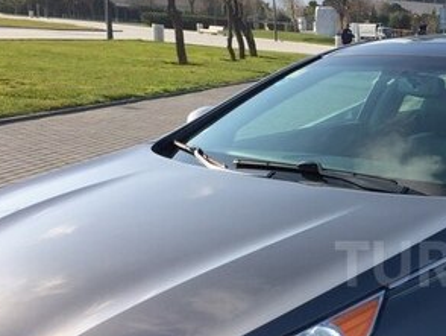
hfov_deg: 27.3
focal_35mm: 65
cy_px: 264
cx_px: 490
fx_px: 838
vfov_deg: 22.3
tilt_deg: -15.1
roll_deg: -3.7
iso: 32
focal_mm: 4.15
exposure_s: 1/1466
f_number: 2.2
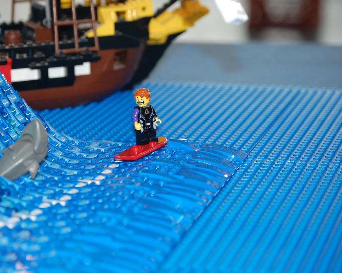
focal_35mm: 113
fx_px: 1144
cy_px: 136
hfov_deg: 17.0
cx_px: 135
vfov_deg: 13.6
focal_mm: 66
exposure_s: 1/60
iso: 400
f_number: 4.2
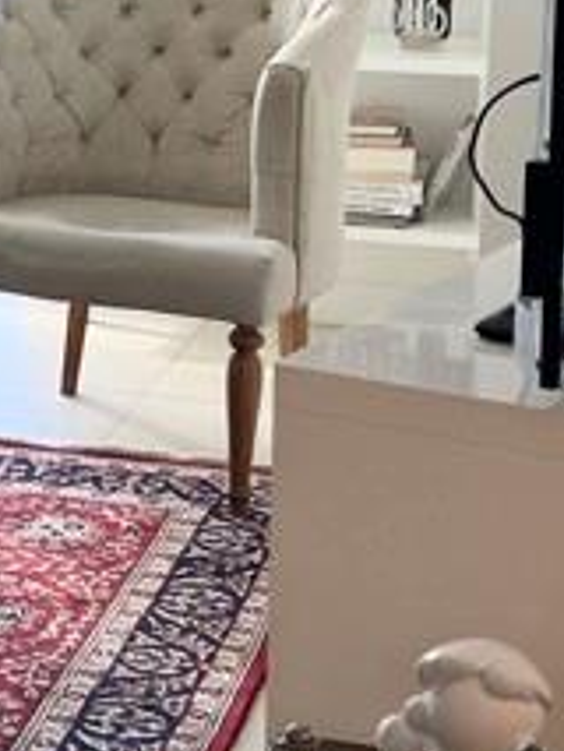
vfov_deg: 15.6
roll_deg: +0.2
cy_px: 127
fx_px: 2713
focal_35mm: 125
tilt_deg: -10.0
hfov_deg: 11.4
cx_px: -254
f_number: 1.5
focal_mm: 5.7
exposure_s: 1/120
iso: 64
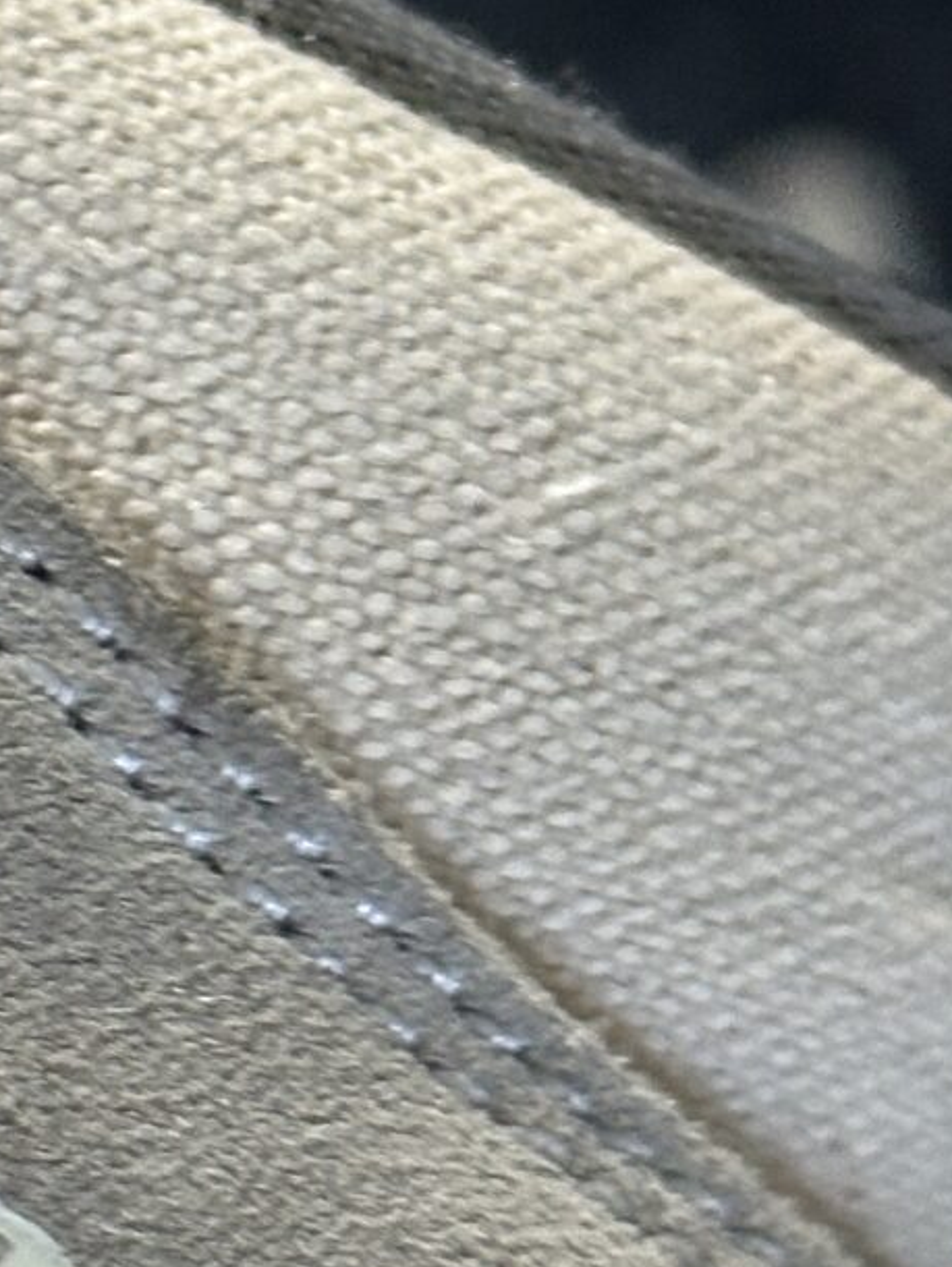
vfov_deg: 9.8
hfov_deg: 7.2
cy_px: 927
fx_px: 7363
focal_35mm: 201
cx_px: -649
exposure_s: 1/33
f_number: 1.78
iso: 200
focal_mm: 6.86
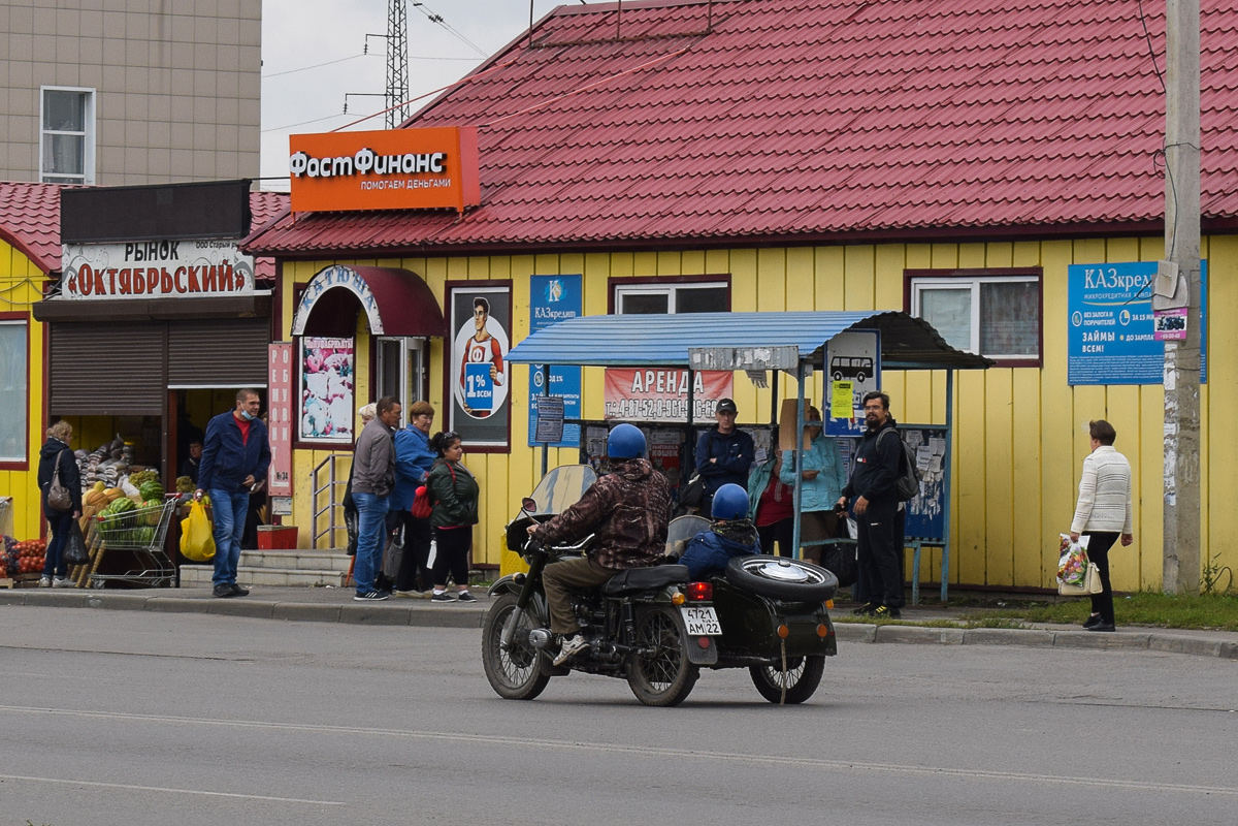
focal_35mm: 82
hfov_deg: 24.6
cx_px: 619
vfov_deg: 16.6
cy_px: 413
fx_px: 2837
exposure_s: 1/250
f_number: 8
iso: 280
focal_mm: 55
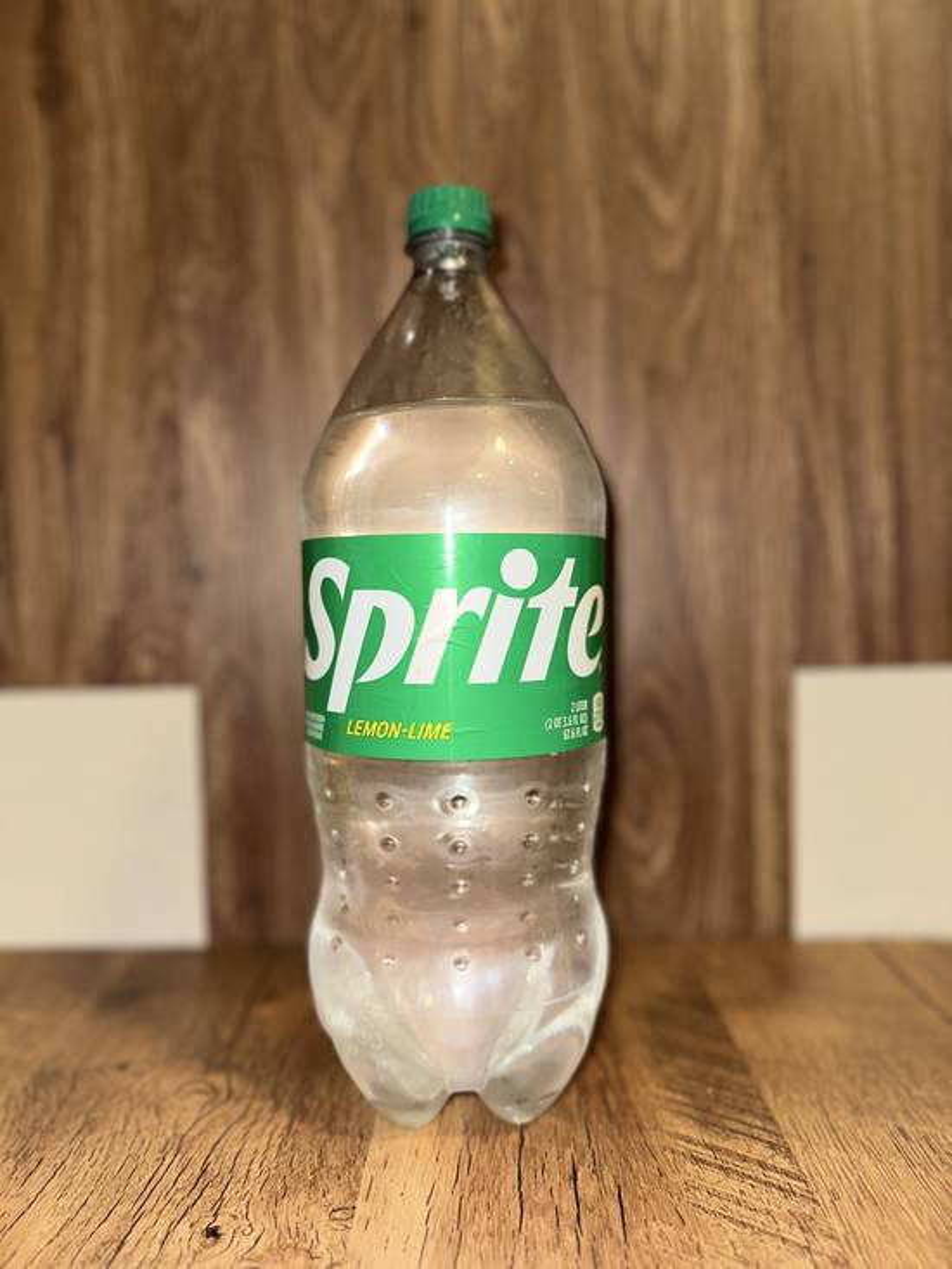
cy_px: 634
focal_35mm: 24
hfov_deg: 56.8
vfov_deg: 71.6
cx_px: 476
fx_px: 880
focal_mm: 6.86
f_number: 1.78
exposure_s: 1/37
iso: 50
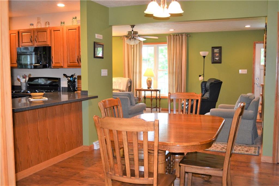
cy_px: 93
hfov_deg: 53.1
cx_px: 140
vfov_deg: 36.8
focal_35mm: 36
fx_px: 279
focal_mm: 24
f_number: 4
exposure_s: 1/60
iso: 1000
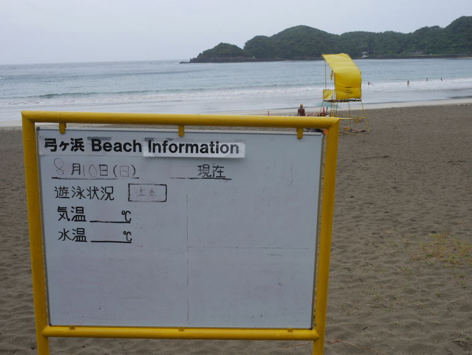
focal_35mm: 34
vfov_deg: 41.8
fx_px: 464
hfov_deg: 53.9
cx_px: 236
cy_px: 178
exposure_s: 1/400
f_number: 8
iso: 200
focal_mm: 17
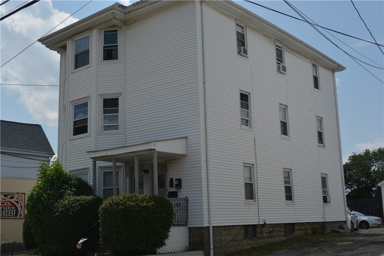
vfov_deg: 29.9
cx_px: 192
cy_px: 128
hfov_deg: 43.6
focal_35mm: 45
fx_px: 480
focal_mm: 30
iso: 100
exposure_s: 1/400
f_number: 8
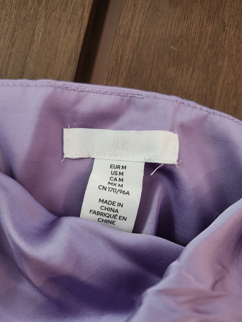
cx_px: 121
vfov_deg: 73.9
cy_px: 161
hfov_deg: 58.9
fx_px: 214
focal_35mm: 23
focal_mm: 5.54
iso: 800
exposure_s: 1/60
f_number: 1.8
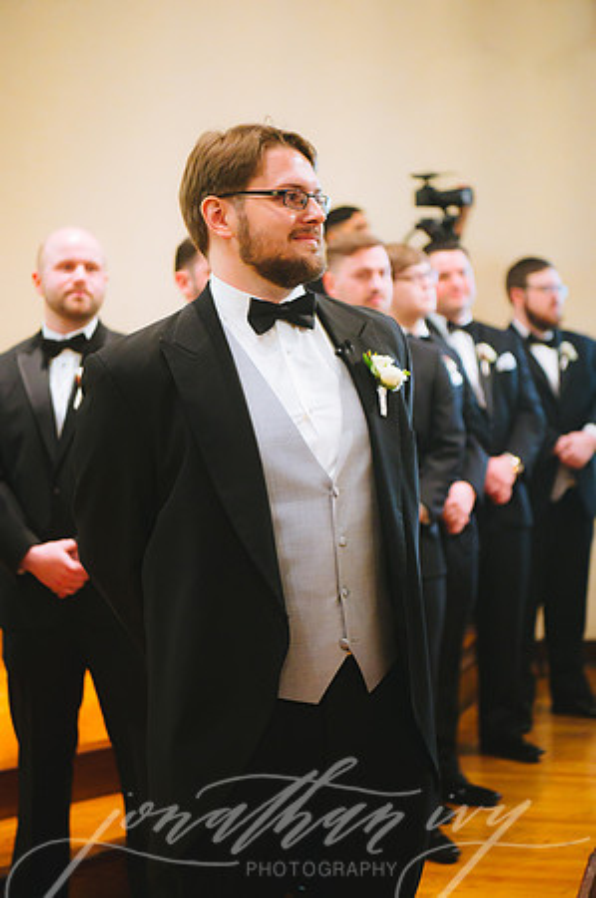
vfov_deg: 28.9
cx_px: 298
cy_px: 449
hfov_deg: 19.4
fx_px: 1742
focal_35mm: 70
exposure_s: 1/250
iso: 2500
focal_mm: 70
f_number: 2.8
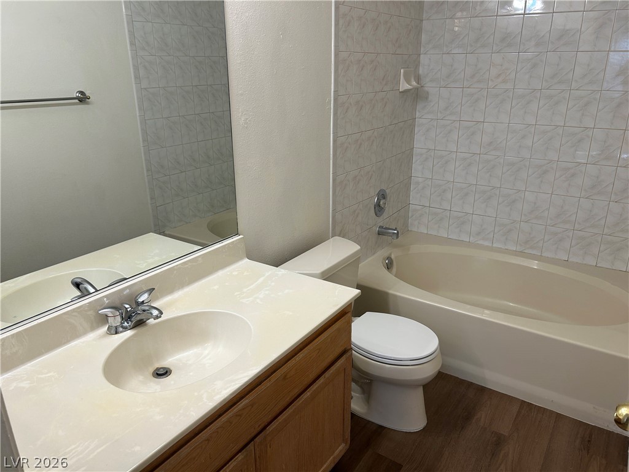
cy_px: 236
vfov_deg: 53.1
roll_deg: -0.2
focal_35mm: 26
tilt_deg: -20.6
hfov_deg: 67.3
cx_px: 314
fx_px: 472
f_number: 1.5
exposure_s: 1/120
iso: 64
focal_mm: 5.7
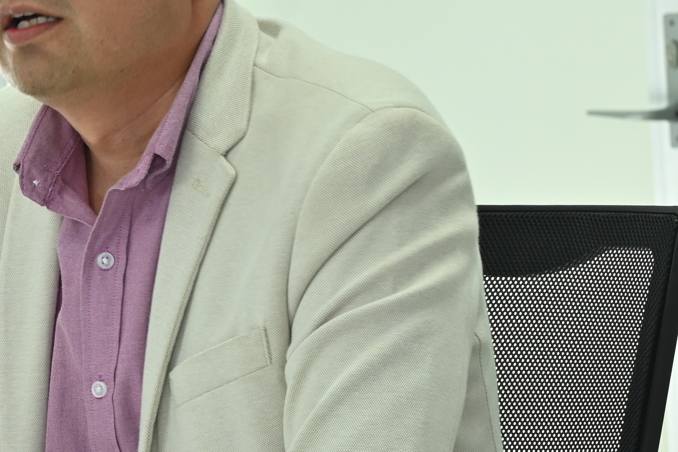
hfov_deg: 5.1
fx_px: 7570
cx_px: 342
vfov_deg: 3.4
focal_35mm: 402
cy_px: 269
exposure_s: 1/25
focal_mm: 98
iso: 360
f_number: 8
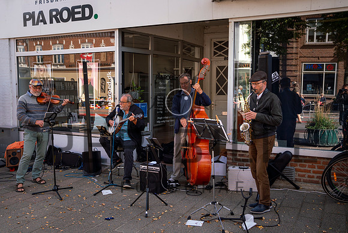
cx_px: 174
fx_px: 335
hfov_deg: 54.8
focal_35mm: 35
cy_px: 116
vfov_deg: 38.2
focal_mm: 33
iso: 125
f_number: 3.5
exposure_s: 1/400
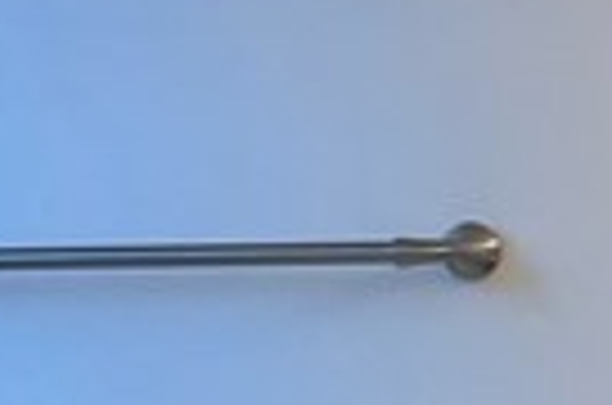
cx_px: 976
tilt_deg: -3.9
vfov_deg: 6.2
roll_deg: +0.1
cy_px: 513
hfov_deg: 9.1
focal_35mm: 220
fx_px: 3731
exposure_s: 1/120
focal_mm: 3.99
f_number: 1.8
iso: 80
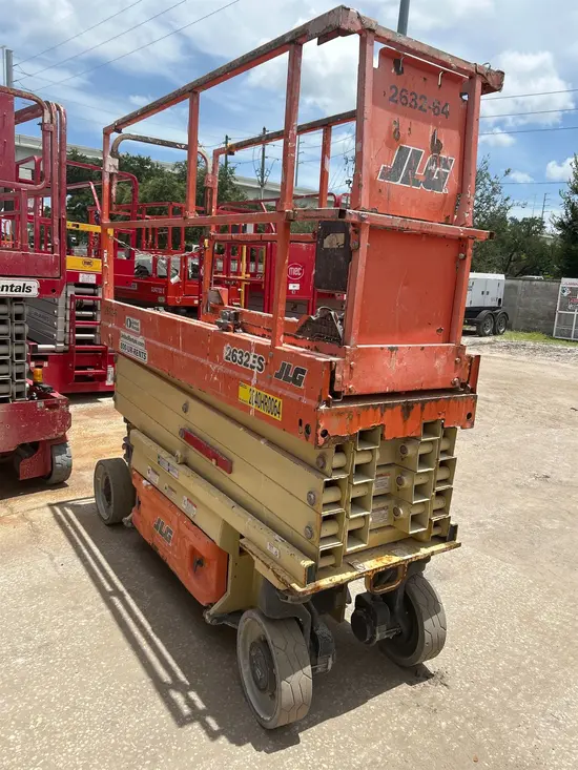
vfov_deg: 67.3
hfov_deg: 53.1
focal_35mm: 26
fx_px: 579
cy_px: 385
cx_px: 289
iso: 50
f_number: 1.5
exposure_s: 1/4630
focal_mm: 5.7
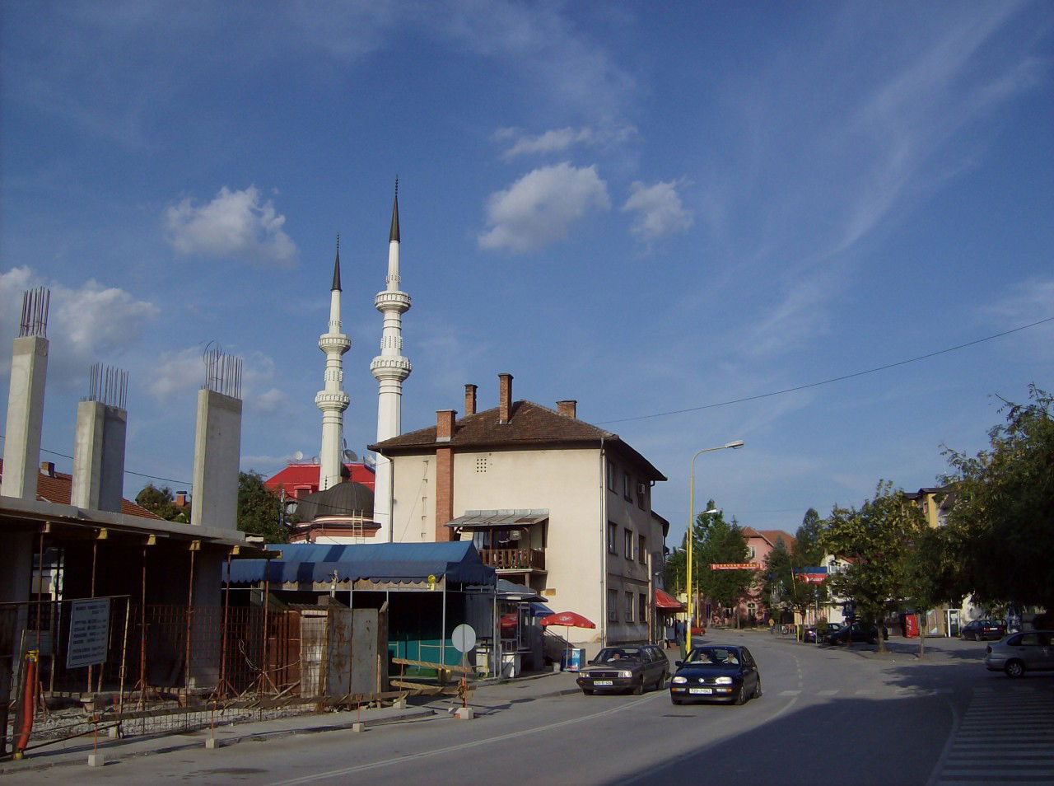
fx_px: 1094
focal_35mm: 36
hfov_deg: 51.5
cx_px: 527
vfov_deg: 39.5
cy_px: 393
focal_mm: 6
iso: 100
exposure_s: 1/1026
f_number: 4.7
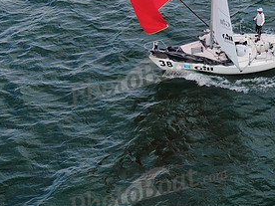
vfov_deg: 14.4
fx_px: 802
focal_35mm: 101
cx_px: 286
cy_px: 2
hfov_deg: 18.8
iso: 100
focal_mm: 8.6
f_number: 3.8
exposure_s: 1/400
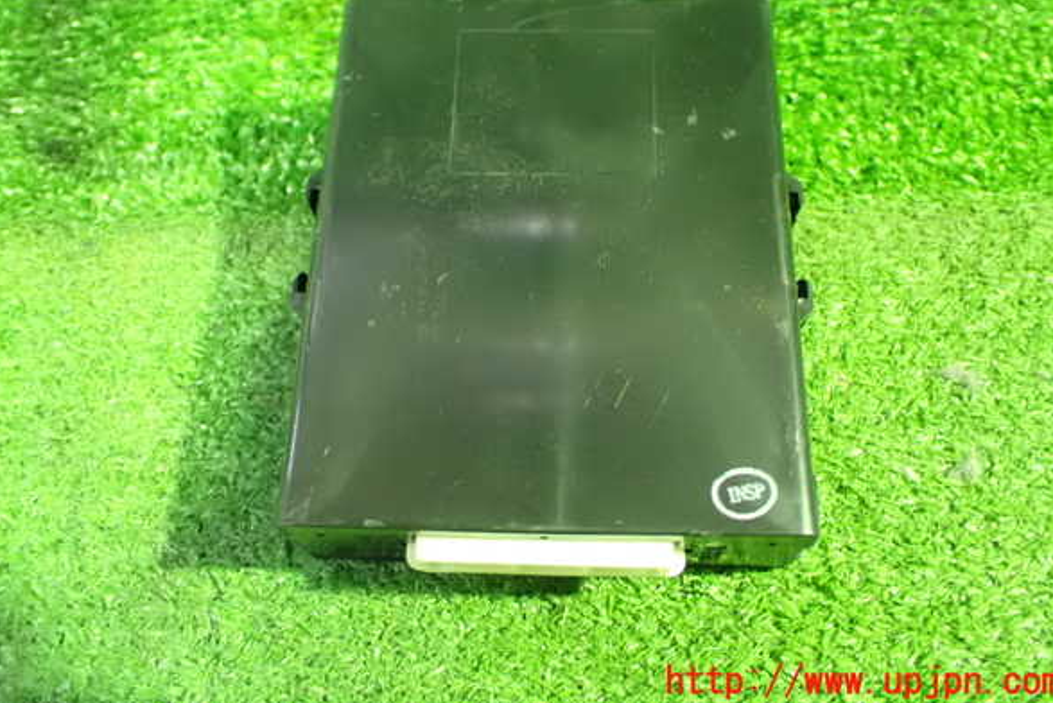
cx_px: 533
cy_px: 301
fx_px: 995
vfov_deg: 38.8
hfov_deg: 55.8
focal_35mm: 34
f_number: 2.4
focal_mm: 5.79
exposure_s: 1/20
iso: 1600
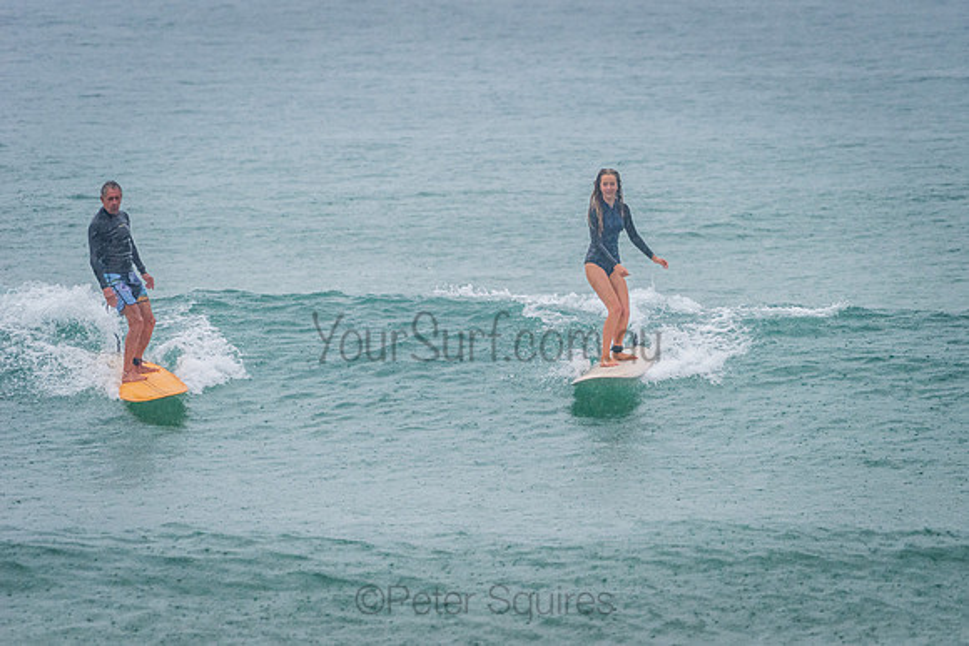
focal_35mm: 453
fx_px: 12207
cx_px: 592
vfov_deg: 3.0
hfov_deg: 4.5
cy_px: 296
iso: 800
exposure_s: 1/320
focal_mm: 370
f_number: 5.6
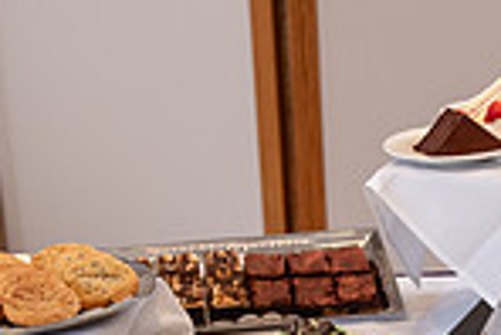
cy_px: 438
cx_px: 460
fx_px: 2076
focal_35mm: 149
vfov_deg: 9.1
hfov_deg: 13.6
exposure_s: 1/160
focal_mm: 38
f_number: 3.5
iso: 400
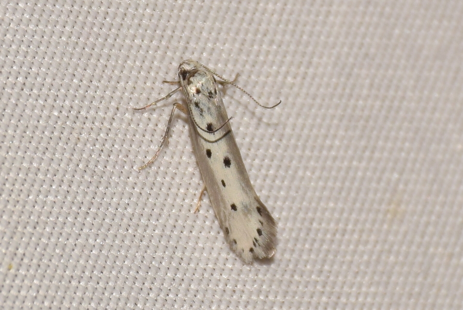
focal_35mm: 210
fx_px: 2703
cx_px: 232
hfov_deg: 9.8
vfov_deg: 6.6
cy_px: 155
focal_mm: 140
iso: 125
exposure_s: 1/160
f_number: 10
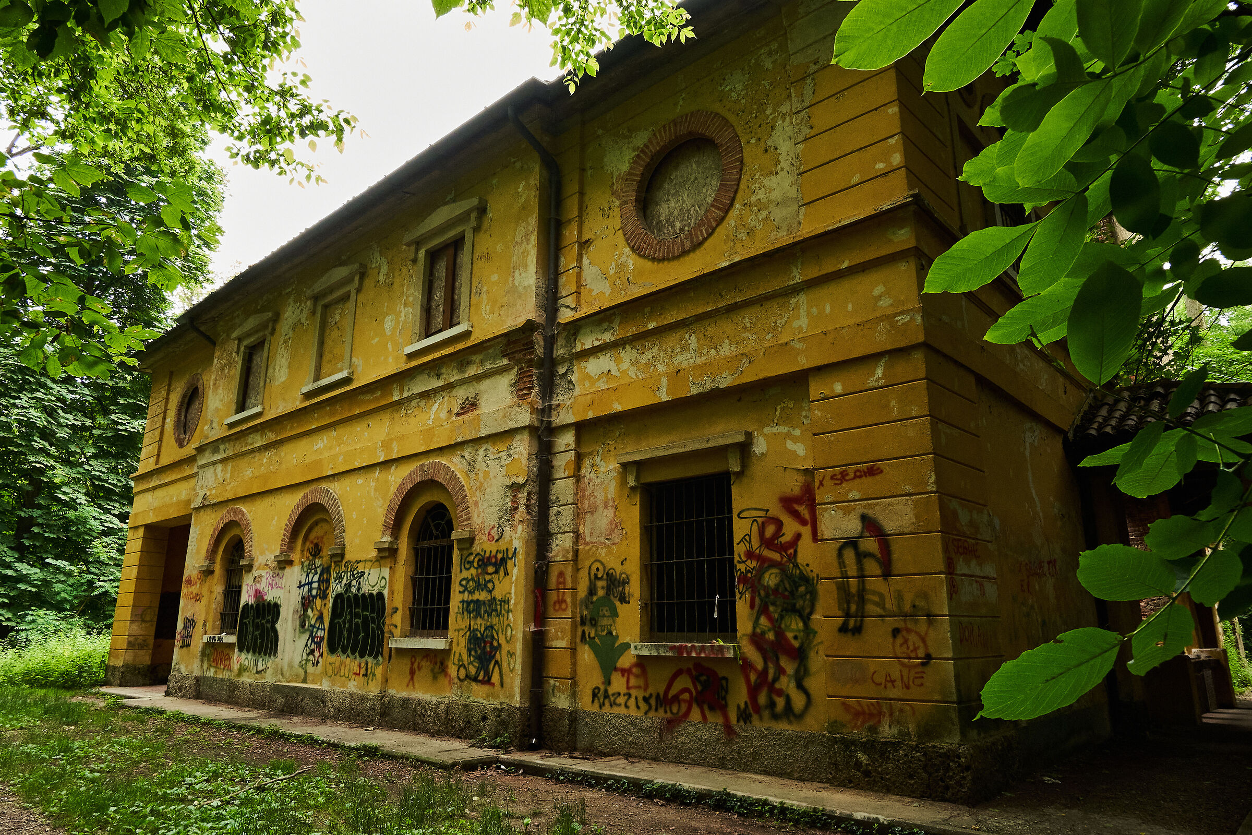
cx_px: 626
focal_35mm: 23
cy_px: 418
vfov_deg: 55.1
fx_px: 800
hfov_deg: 76.1
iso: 6400
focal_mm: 15
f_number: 9
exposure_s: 1/180
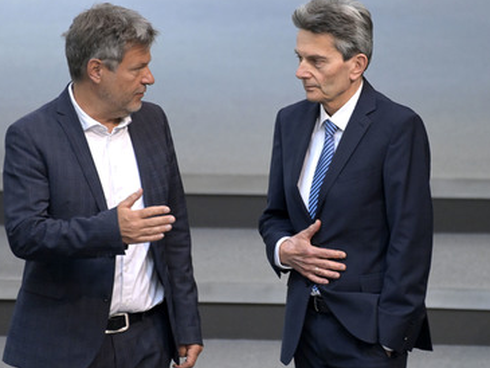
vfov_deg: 2.5
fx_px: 8397
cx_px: 242
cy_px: 184
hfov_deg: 3.3
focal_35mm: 593
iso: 8000
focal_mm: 500
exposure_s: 1/320
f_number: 5.6
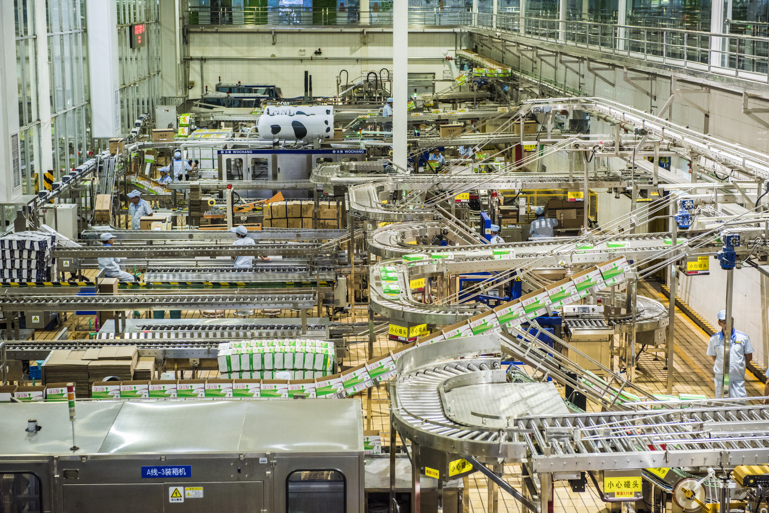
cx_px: 384
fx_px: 1496
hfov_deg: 28.8
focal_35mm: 70
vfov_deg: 19.5
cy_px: 256
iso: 2200
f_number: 4.5
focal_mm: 70
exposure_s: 1/80
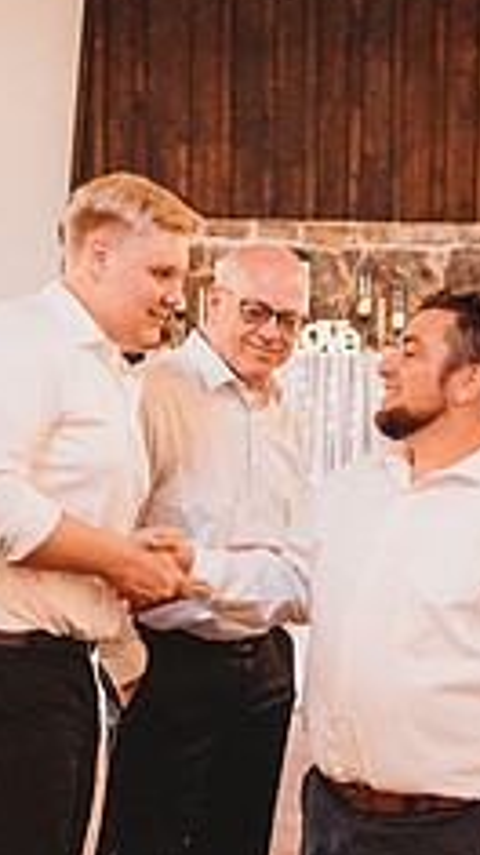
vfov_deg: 33.5
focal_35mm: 62
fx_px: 1404
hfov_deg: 19.3
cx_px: 335
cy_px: 591
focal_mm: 24
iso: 2000
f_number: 2.5
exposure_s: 1/125
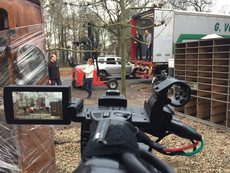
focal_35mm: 29
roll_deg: +1.2
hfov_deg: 61.7
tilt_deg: -7.7
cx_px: 115
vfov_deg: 48.2
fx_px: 193
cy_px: 86
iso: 40
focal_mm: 4.15
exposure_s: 1/33
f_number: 2.2
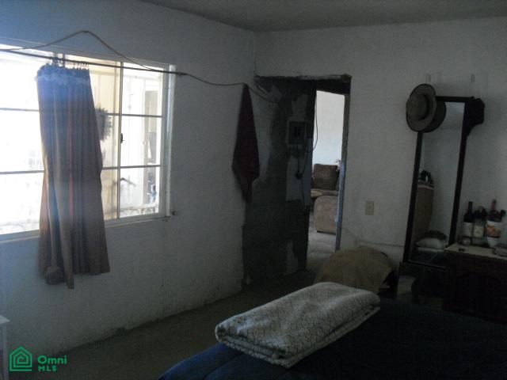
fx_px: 527
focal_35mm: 36
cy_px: 190
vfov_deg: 39.7
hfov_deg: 51.4
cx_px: 254
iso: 800
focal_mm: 6.3
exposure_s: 1/80
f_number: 3.1
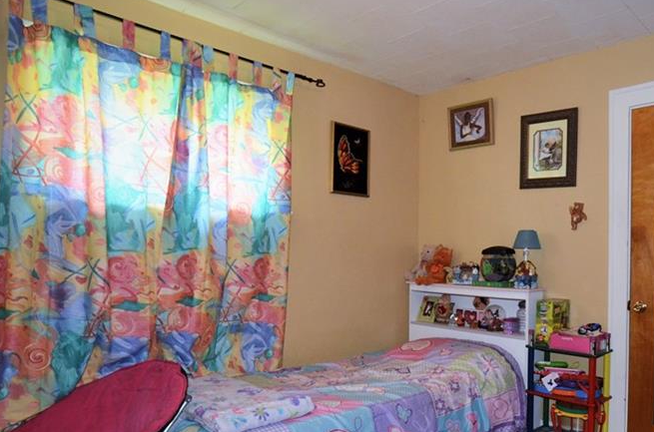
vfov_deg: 49.3
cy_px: 262
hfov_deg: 67.8
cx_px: 443
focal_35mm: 26
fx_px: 467
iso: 800
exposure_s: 1/60
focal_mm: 11
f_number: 4.5
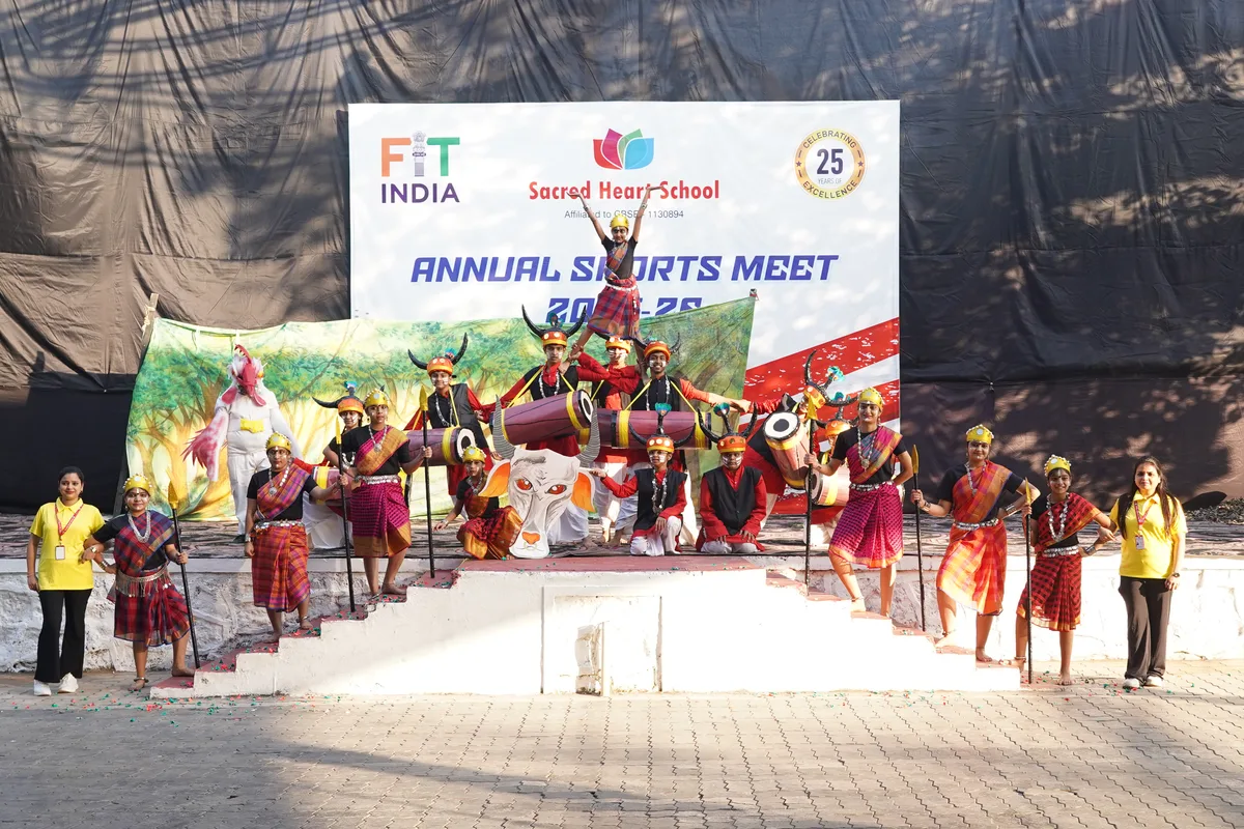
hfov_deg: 46.4
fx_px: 1451
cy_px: 414
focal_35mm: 42
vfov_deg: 31.9
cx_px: 622
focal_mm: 28
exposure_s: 1/320
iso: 640
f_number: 5
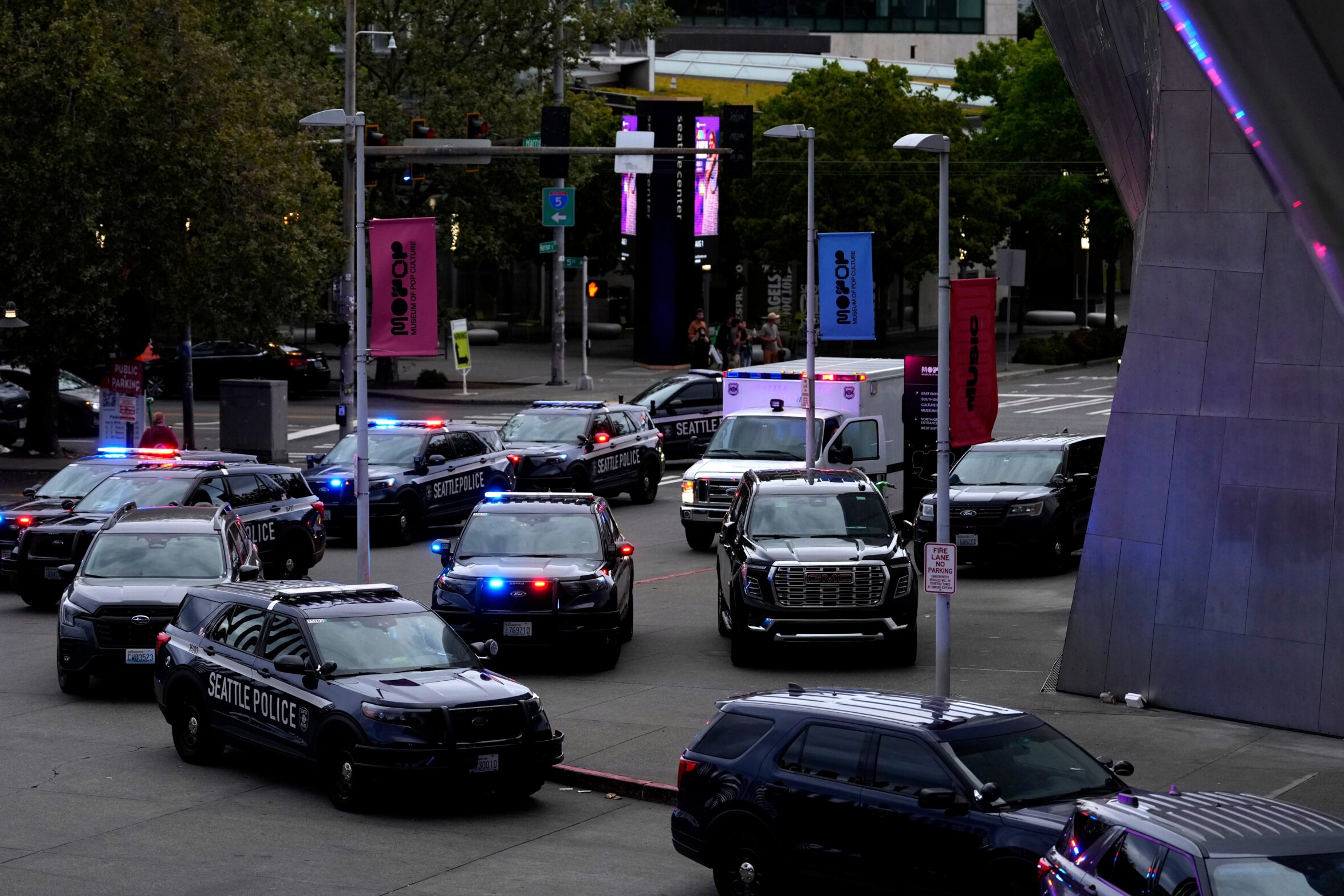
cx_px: 668
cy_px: 426
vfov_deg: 11.4
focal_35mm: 120
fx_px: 4480
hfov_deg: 17.1
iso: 1250
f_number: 2.8
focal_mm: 110
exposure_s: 1/1000
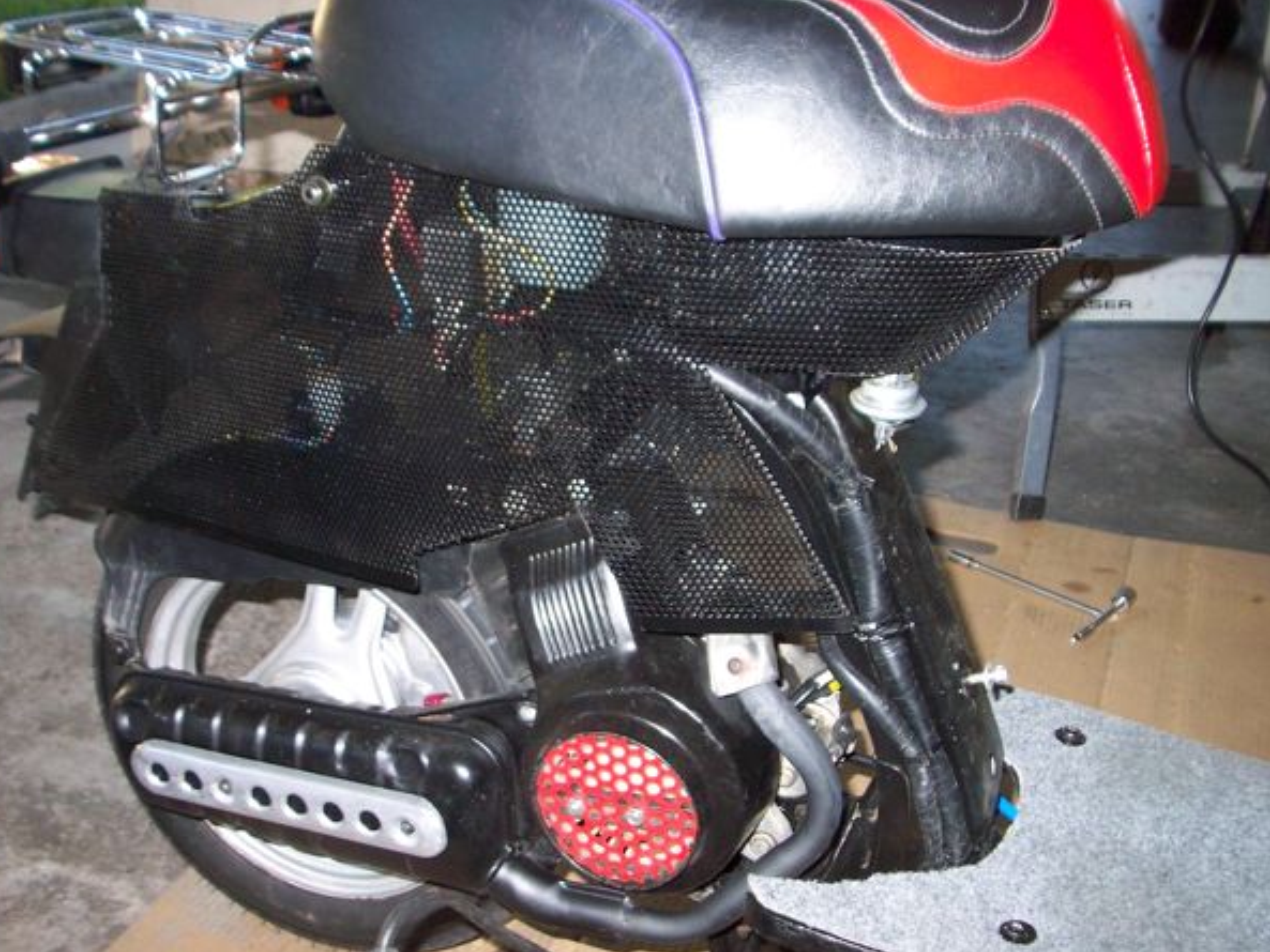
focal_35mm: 41
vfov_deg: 35.1
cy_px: 477
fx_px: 1505
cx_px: 589
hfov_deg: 45.7
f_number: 3.9
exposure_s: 1/60
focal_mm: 6.3
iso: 200
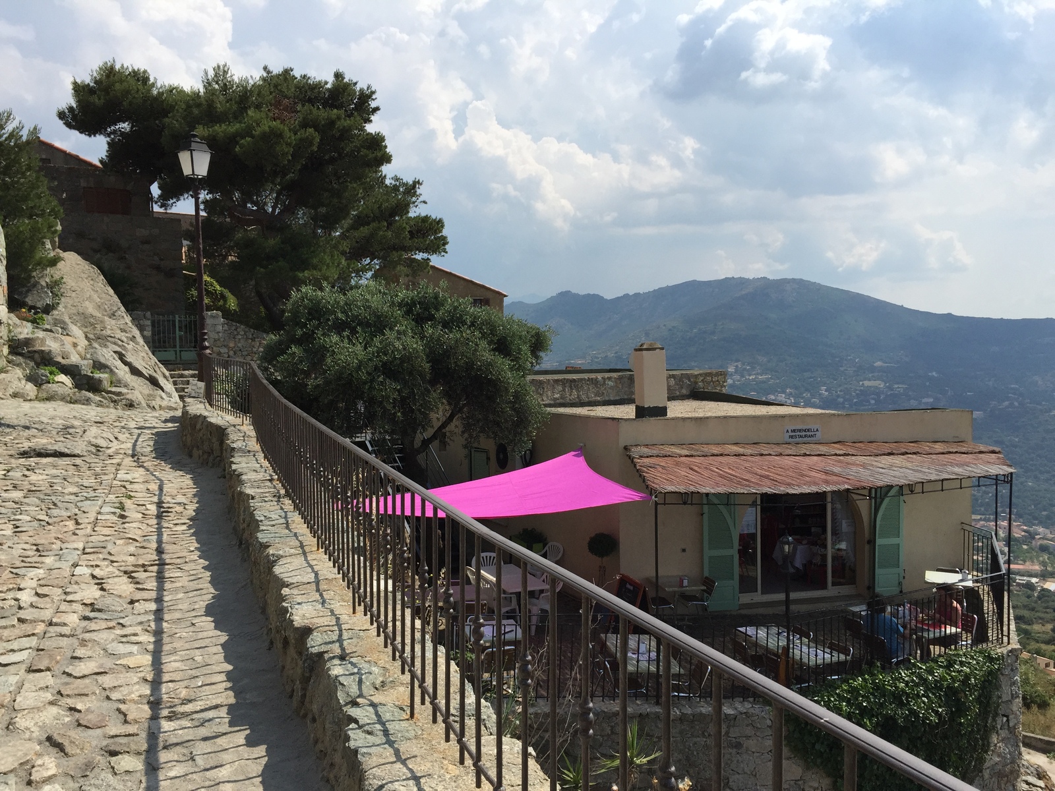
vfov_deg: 48.2
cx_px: 528
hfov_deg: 61.7
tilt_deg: -2.4
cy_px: 396
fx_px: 884
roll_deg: -0.1
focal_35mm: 29
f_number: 2.2
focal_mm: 4.15
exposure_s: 1/3968
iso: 32
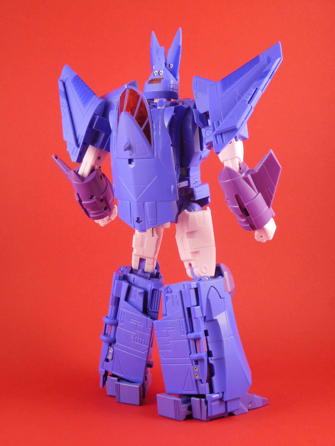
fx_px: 710
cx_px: 168
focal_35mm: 55
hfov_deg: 26.6
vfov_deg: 34.9
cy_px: 223
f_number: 4.2
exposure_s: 1/60
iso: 400
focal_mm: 9.8
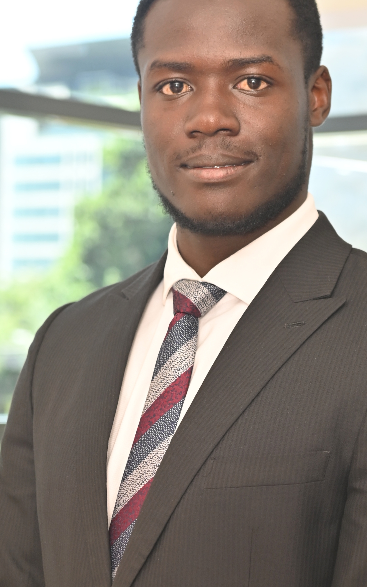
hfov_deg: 11.6
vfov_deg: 18.3
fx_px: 1809
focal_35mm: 113
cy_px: 437
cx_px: 223
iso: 400
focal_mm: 60
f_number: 4.5
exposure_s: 1/200
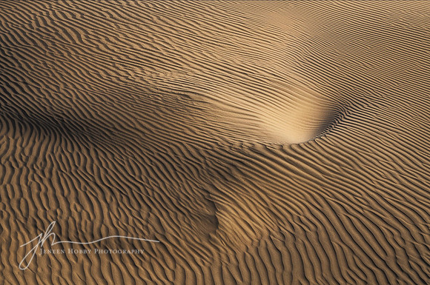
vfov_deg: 3.9
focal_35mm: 350
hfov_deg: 5.9
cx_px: 215
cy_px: 142
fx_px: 4175
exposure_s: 1/30
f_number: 25
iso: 100
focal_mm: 350
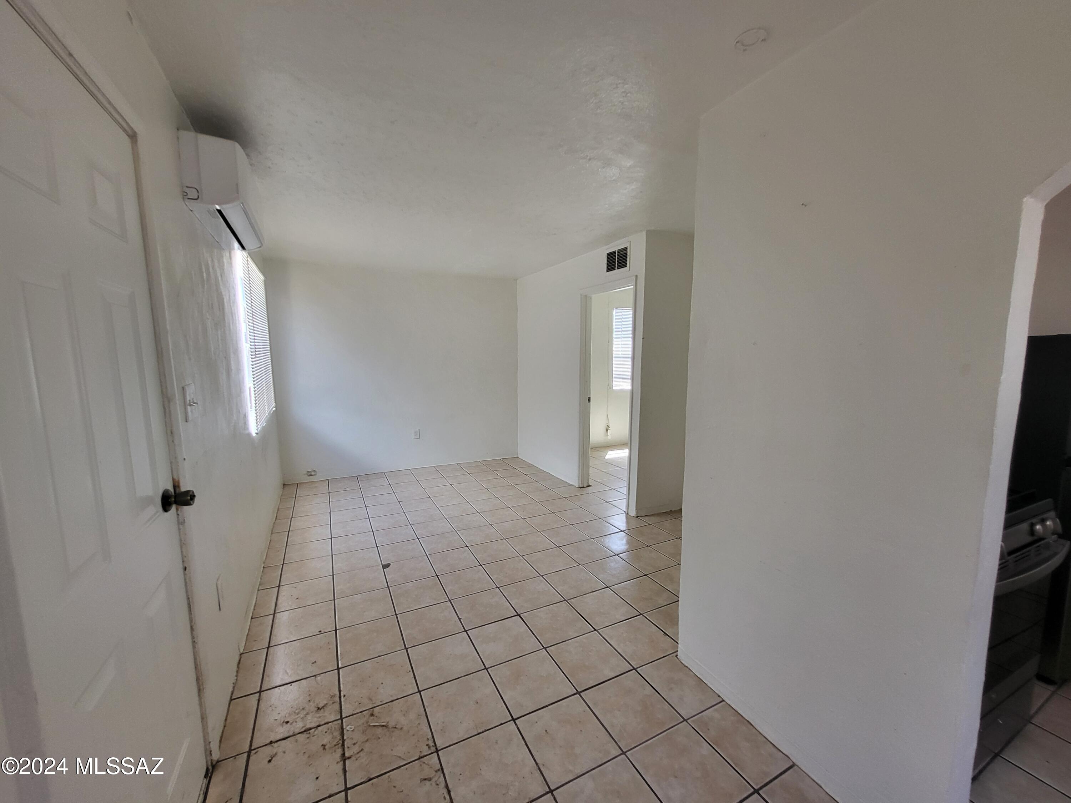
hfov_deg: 106.2
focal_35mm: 13
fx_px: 402
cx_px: 536
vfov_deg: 89.9
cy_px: 402
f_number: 2.2
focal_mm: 1.74
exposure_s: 1/60
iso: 100
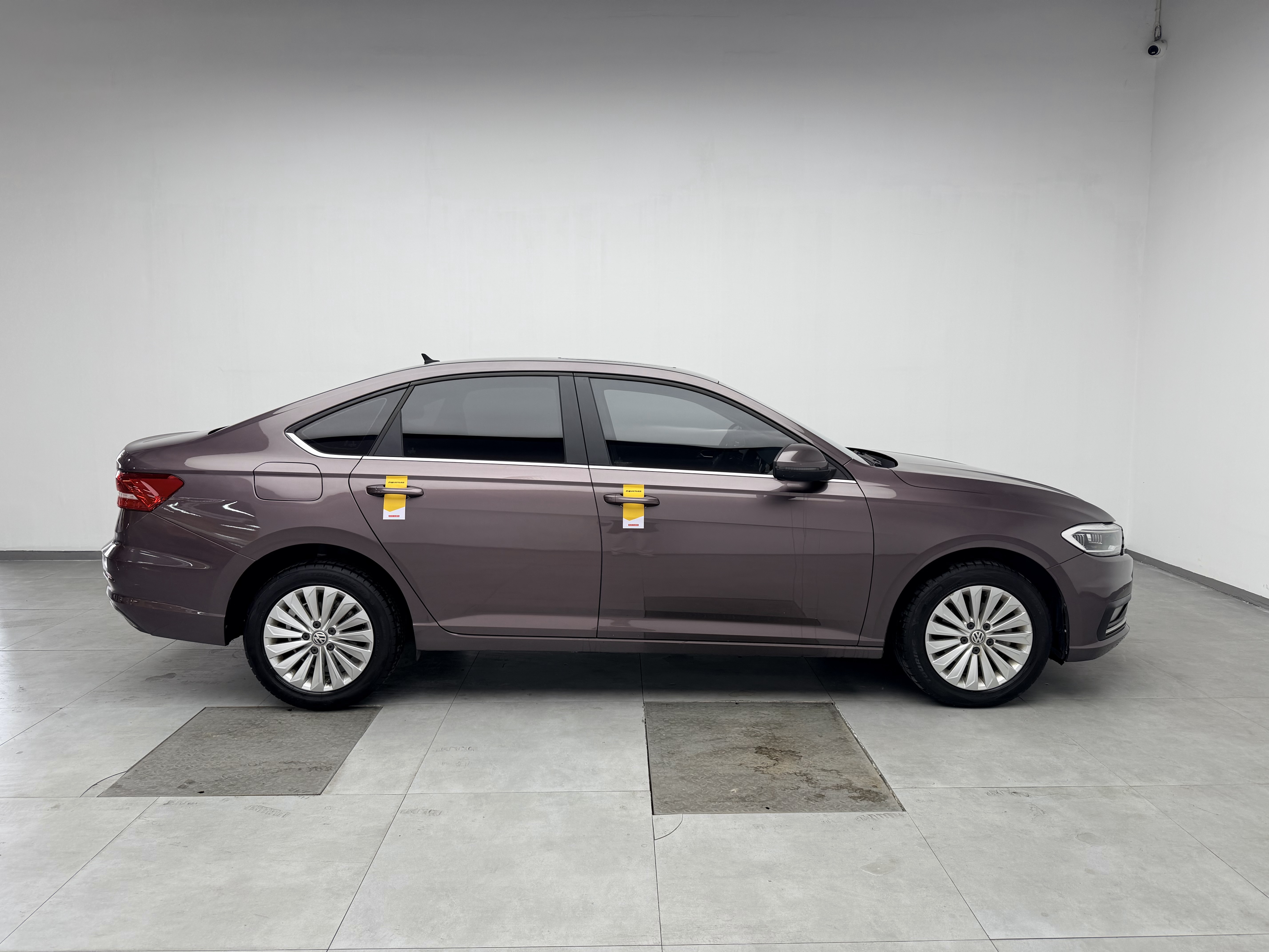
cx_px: 634
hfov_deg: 71.6
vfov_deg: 56.8
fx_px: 880
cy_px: 476
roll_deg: +0.3
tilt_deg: -7.2
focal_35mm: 24
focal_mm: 6.76
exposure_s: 1/128
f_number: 1.78
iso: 50
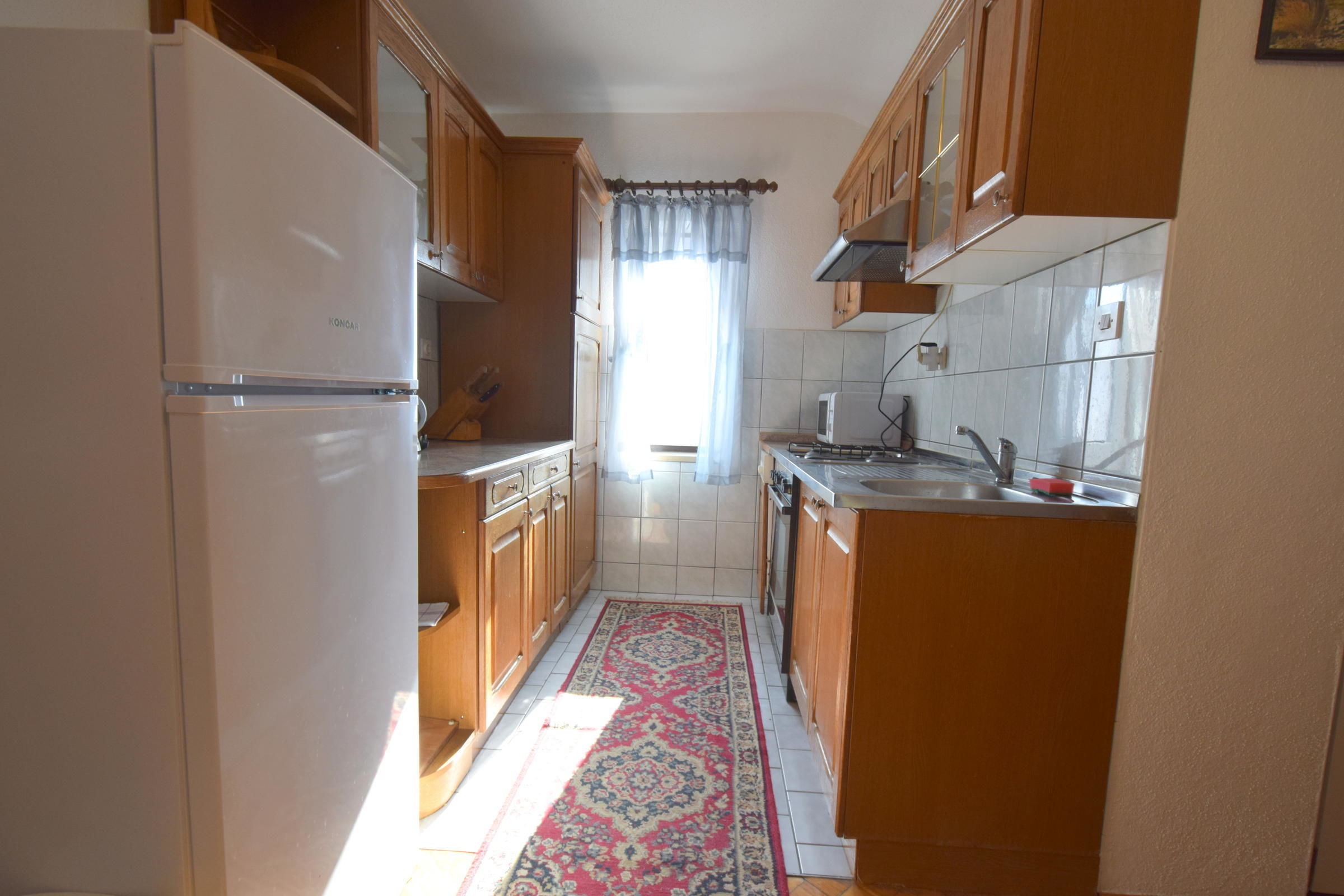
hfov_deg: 100.4
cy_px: 448
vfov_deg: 77.3
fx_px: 560
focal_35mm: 15
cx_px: 672
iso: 400
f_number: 5
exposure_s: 1/100
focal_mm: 10
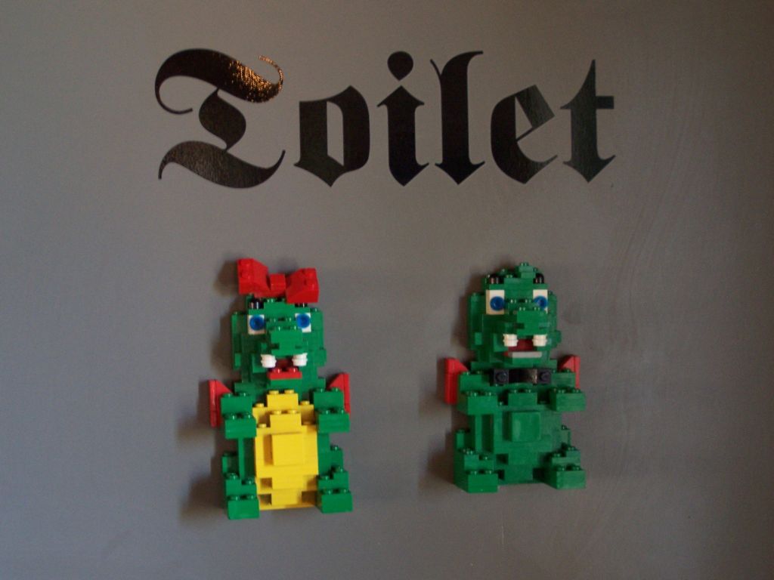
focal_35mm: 67
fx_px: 1498
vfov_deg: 21.9
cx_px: 387
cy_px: 290
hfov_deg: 29.0
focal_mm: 11.1
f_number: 3.2
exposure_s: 1/8
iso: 140
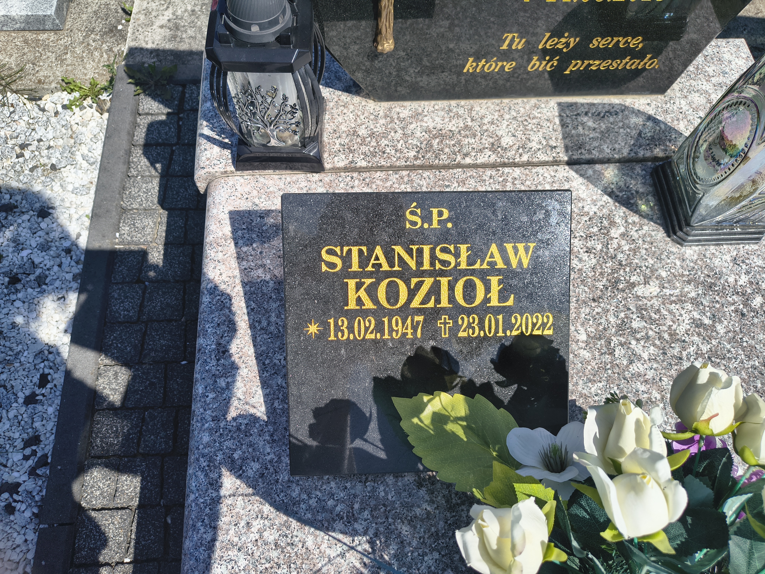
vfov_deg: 56.8
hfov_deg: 71.6
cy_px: 287
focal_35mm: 24
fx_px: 530
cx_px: 382
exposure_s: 1/3007
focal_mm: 5.56
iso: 103
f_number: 1.8
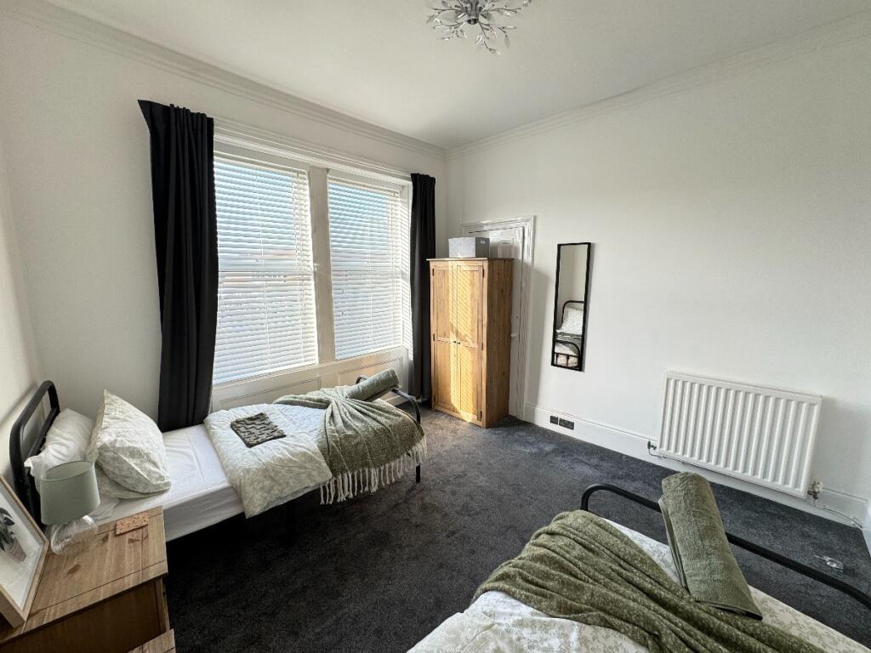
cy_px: 326
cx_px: 436
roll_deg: -0.1
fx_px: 352
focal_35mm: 14
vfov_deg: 85.7
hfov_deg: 102.1
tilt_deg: -9.0
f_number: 2.2
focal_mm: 2.22
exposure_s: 1/99
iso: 50
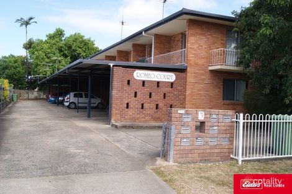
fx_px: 292
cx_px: 146
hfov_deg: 53.1
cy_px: 97
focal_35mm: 36
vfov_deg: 36.8
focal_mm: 24
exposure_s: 1/80
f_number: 9
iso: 100
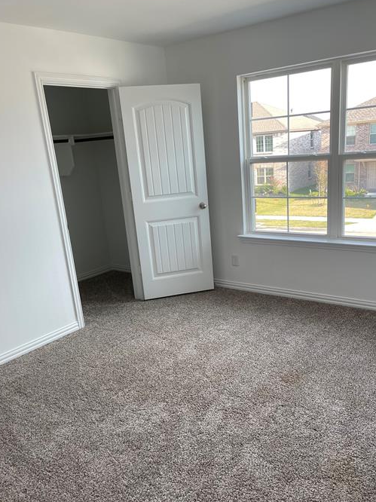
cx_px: 197
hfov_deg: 46.8
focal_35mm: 30
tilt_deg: -17.1
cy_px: 283
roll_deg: +4.6
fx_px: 435
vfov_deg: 59.8
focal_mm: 5.1
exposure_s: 1/120
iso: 50
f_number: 1.6
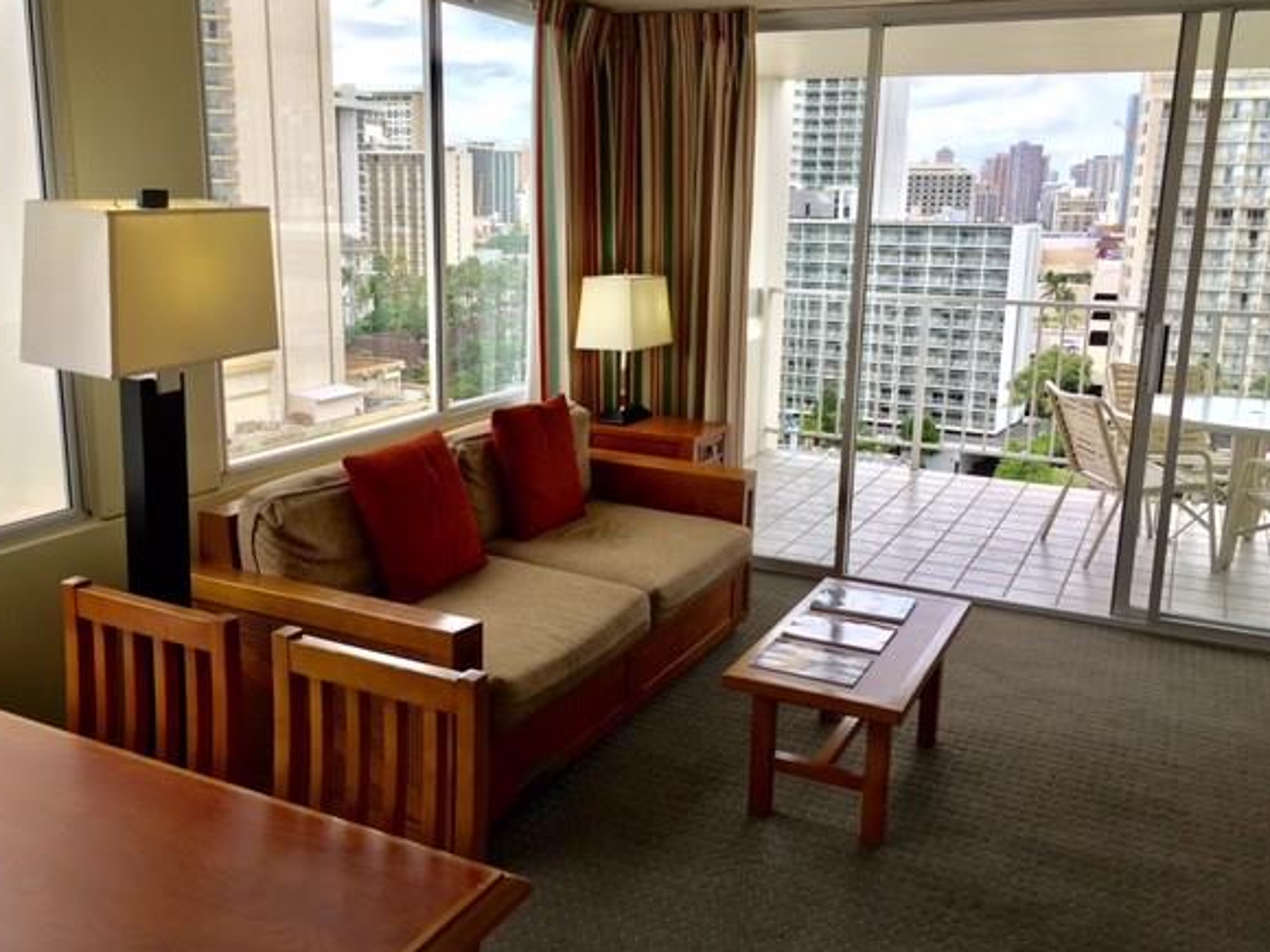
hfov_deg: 56.8
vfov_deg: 44.2
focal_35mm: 32
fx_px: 1174
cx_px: 600
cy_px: 468
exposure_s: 1/324
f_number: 2.2
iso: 25
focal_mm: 4.15
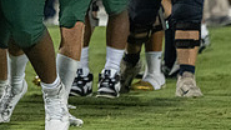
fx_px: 6963
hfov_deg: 1.9
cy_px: -101
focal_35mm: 1137
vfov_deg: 1.1
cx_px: -144
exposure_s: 1/1000
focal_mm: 294
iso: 10000
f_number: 5.6
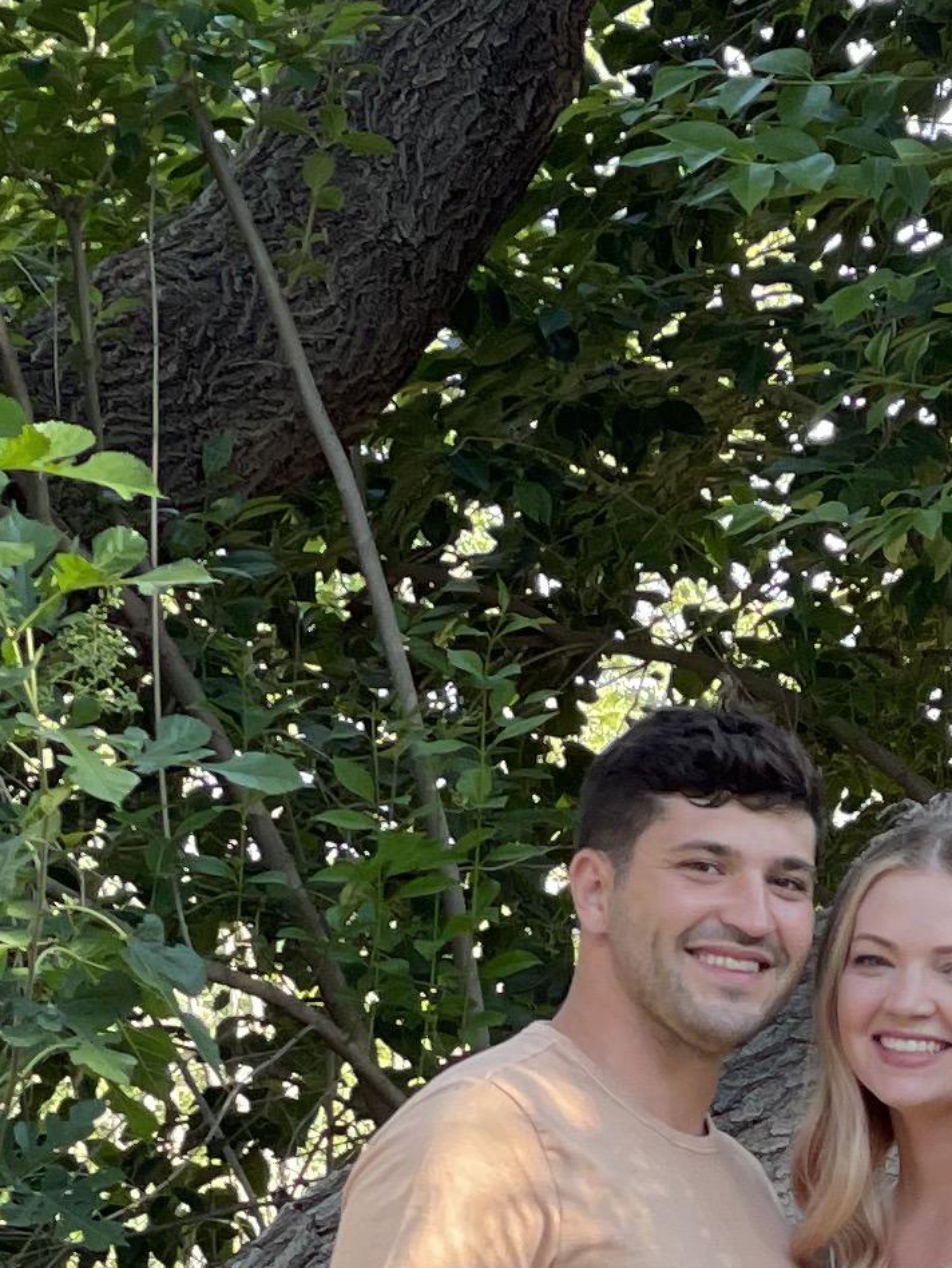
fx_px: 8102
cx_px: 838
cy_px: 1247
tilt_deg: +0.1
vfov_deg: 8.9
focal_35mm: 221
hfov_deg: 6.7
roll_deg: -0.2
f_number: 2
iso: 64
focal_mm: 6
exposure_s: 1/122
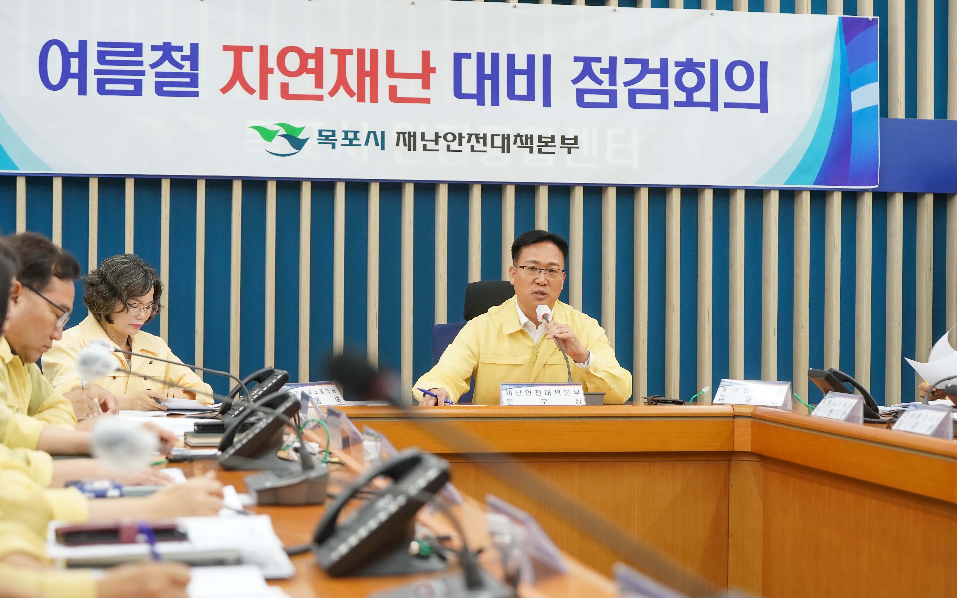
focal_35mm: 78
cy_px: 288
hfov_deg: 26.5
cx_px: 479
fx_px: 2034
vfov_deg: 16.7
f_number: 4
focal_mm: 76
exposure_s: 1/160
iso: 2500
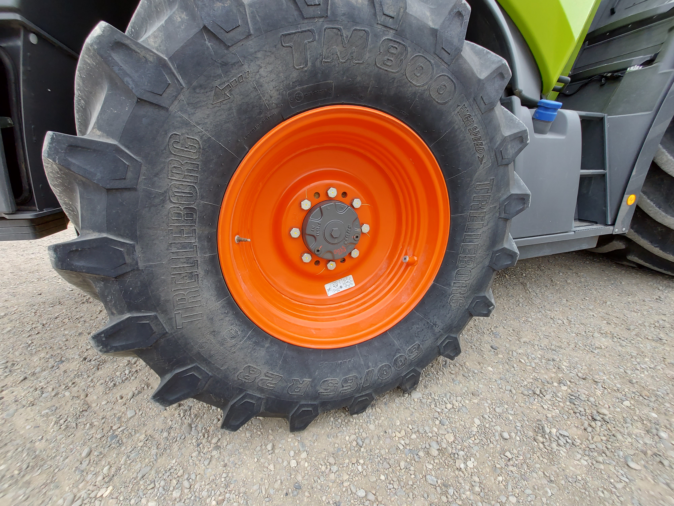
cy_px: 253
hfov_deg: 106.2
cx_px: 337
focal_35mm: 13
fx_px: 253
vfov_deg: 89.9
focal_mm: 1.74
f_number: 2.2
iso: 50
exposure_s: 1/339
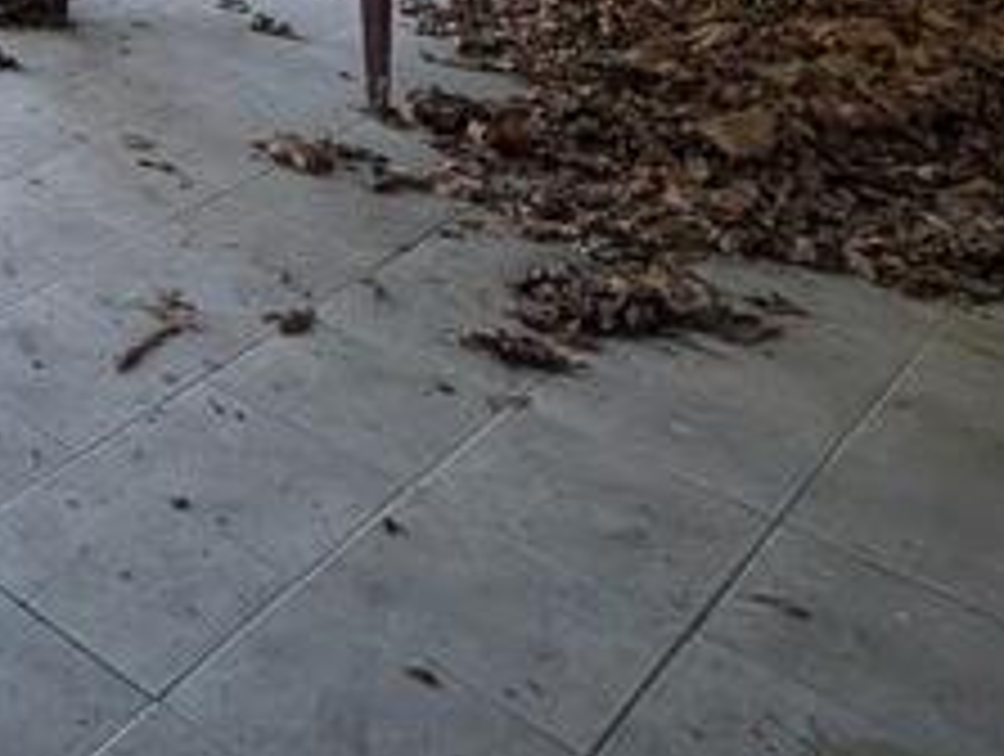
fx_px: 1249
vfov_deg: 24.3
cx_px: -482
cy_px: -446
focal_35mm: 43
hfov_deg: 28.9
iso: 53
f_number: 1.7
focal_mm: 2.02
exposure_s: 1/488
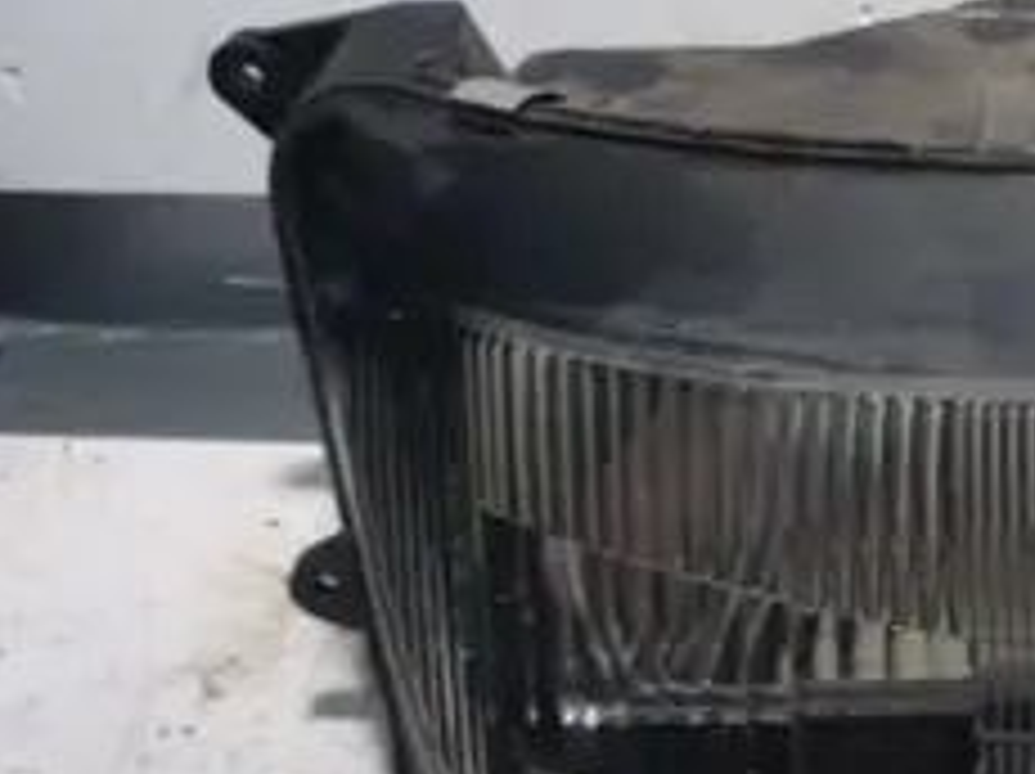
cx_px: 1071
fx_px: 2061
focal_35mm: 69
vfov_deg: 21.2
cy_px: 518
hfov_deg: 26.5
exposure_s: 1/30
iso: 160
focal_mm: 5.5
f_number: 2.8
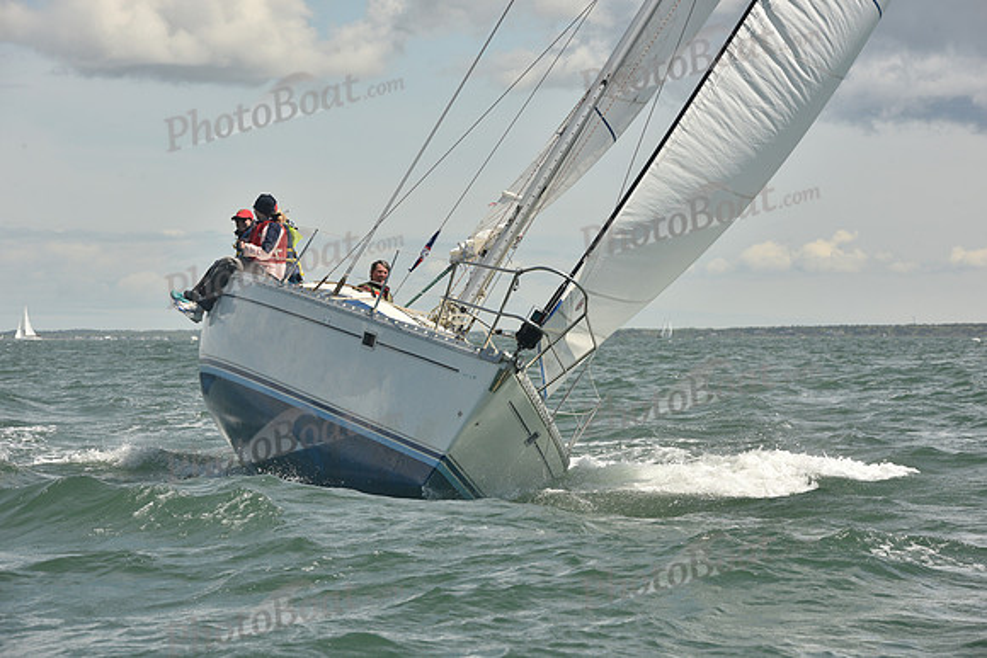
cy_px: 329
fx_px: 4525
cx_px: 494
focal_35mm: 165
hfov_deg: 12.4
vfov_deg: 8.3
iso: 320
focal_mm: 165
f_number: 13
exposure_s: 1/800
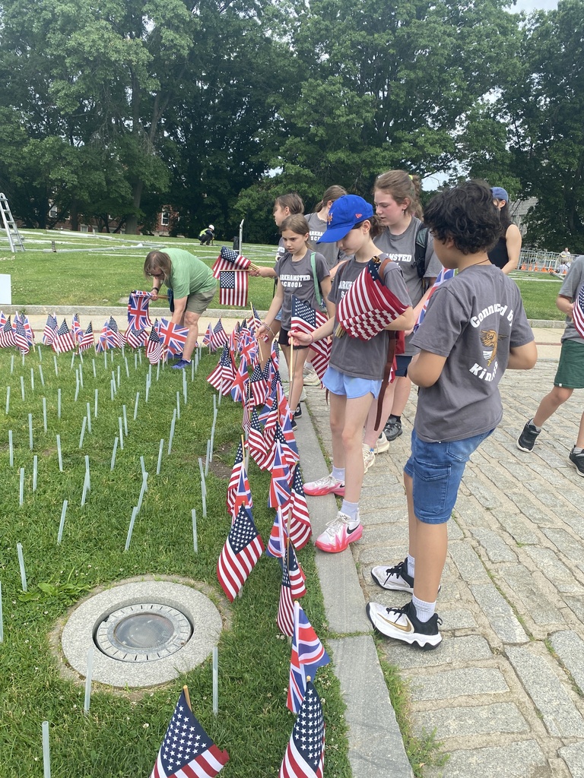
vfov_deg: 67.3
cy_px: 389
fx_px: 585
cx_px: 292
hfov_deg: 53.1
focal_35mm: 26
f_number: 1.8
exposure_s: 1/1193
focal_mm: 4.25
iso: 32
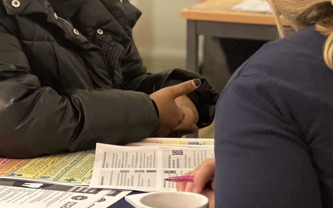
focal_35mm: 201
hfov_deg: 10.4
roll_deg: -0.4
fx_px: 1824
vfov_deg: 6.5
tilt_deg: -7.8
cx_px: 232
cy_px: -48
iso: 400
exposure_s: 1/20
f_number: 2.8
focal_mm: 9
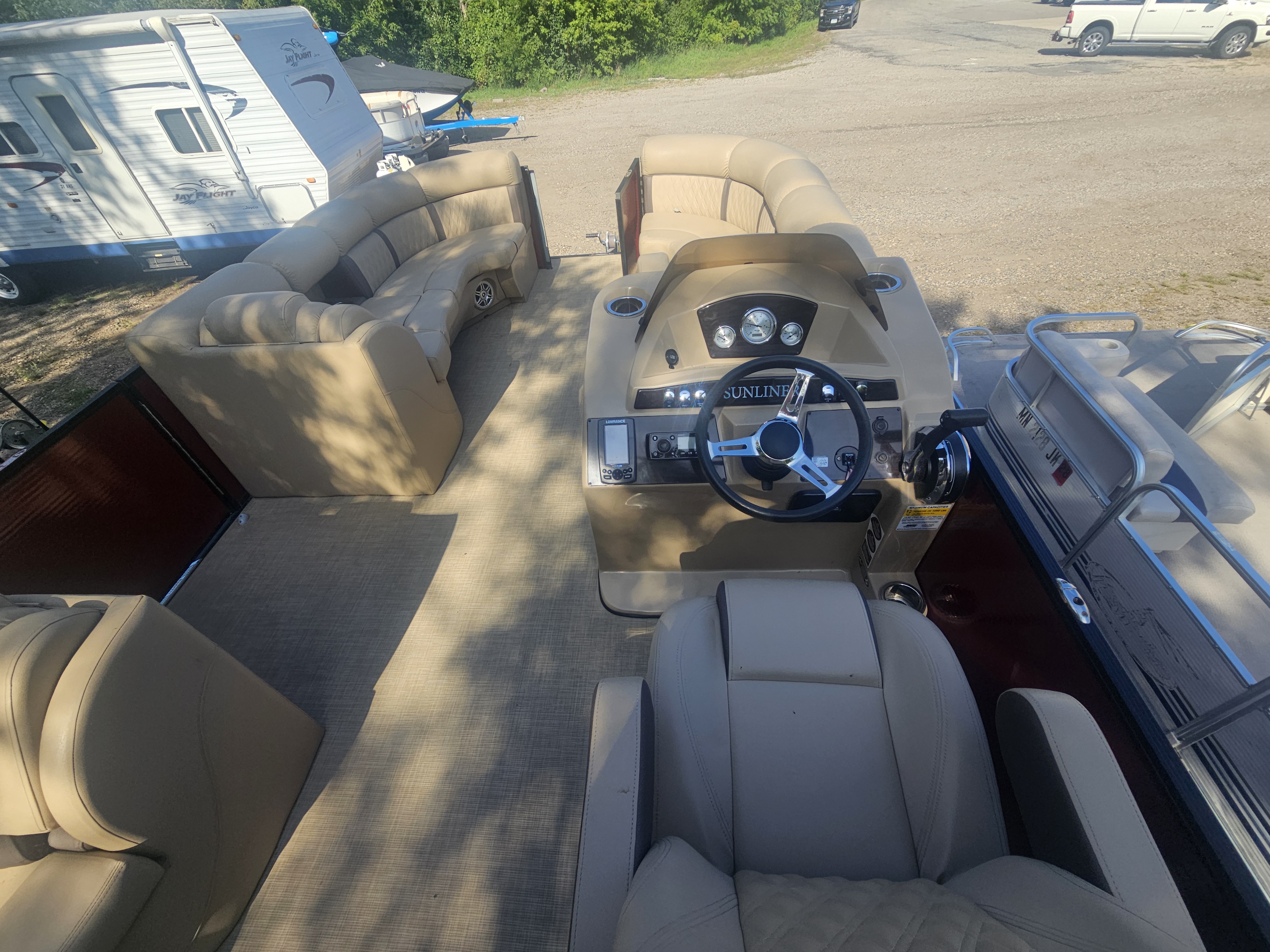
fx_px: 477
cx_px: 635
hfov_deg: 106.2
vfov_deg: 89.9
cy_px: 476
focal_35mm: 13
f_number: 2.2
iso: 50
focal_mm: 2.2
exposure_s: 1/1300
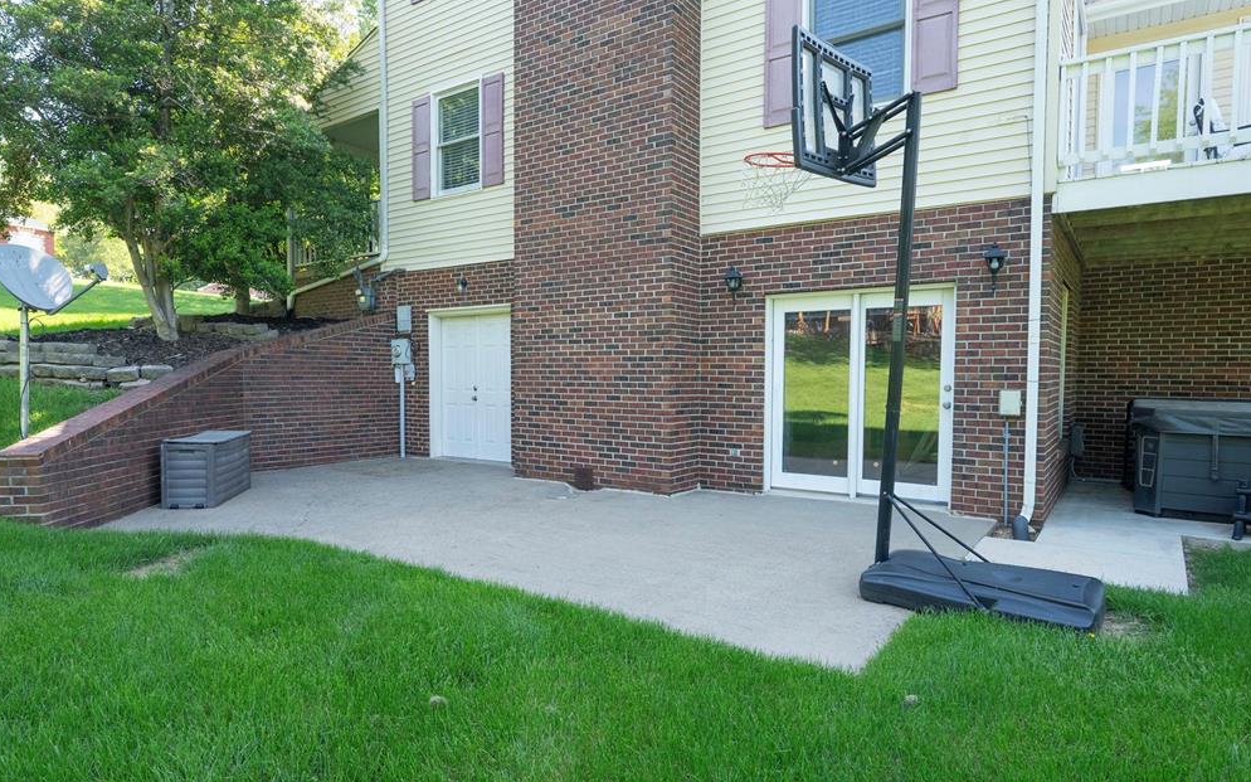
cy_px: 409
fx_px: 734
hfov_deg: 80.9
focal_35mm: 22
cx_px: 612
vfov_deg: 56.1
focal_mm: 20.5
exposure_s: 1/125
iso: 1000
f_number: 11
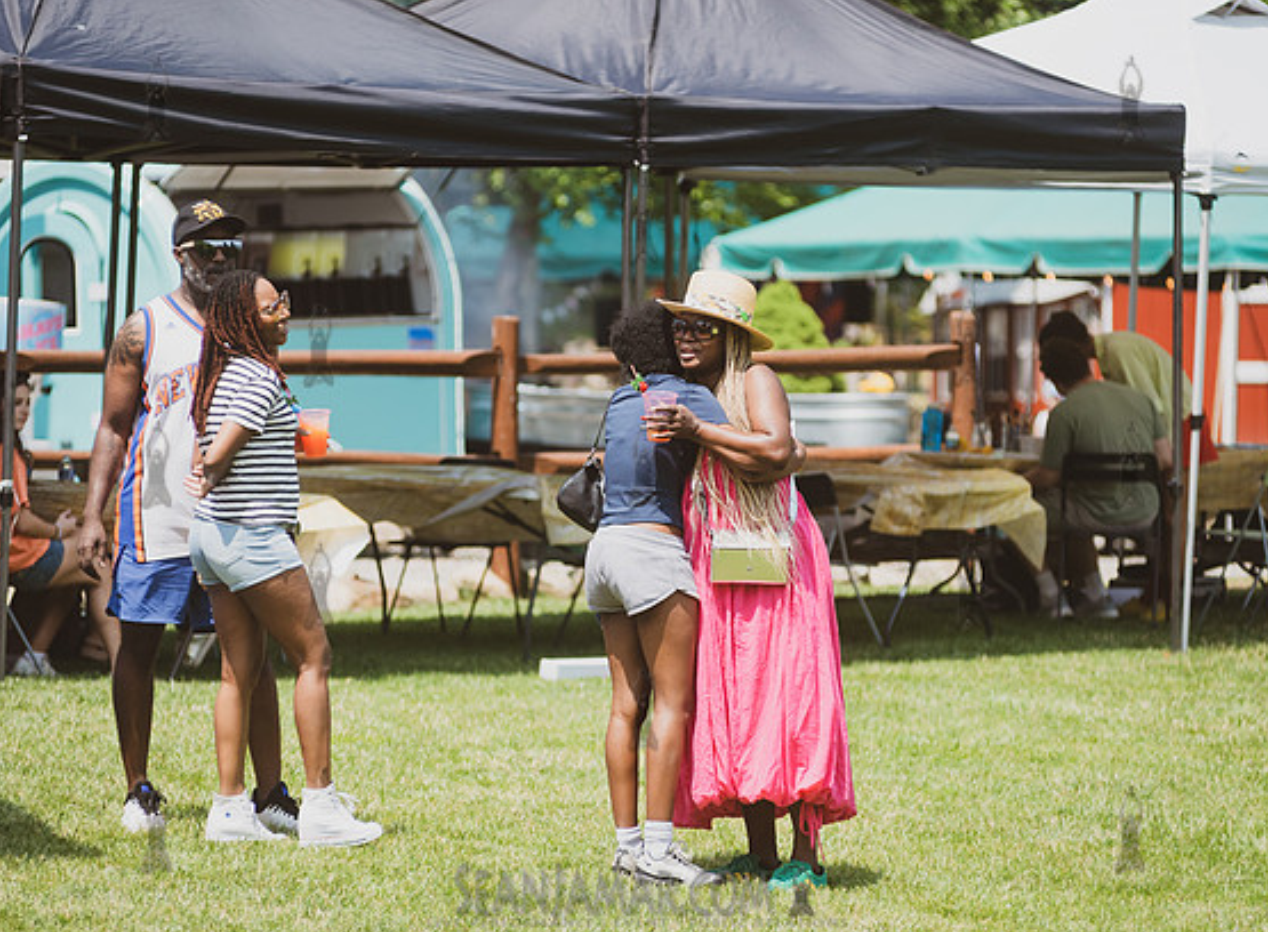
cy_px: 433
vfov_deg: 6.2
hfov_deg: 8.4
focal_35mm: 237
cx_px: 689
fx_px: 8620
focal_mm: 200
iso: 400
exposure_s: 1/2500
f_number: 4
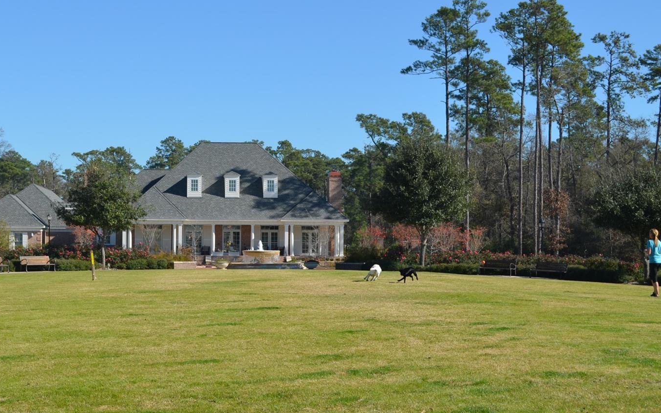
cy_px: 189
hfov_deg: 30.5
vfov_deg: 19.5
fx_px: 1203
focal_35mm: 67
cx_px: 211
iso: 100
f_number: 8
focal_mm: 29
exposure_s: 1/250
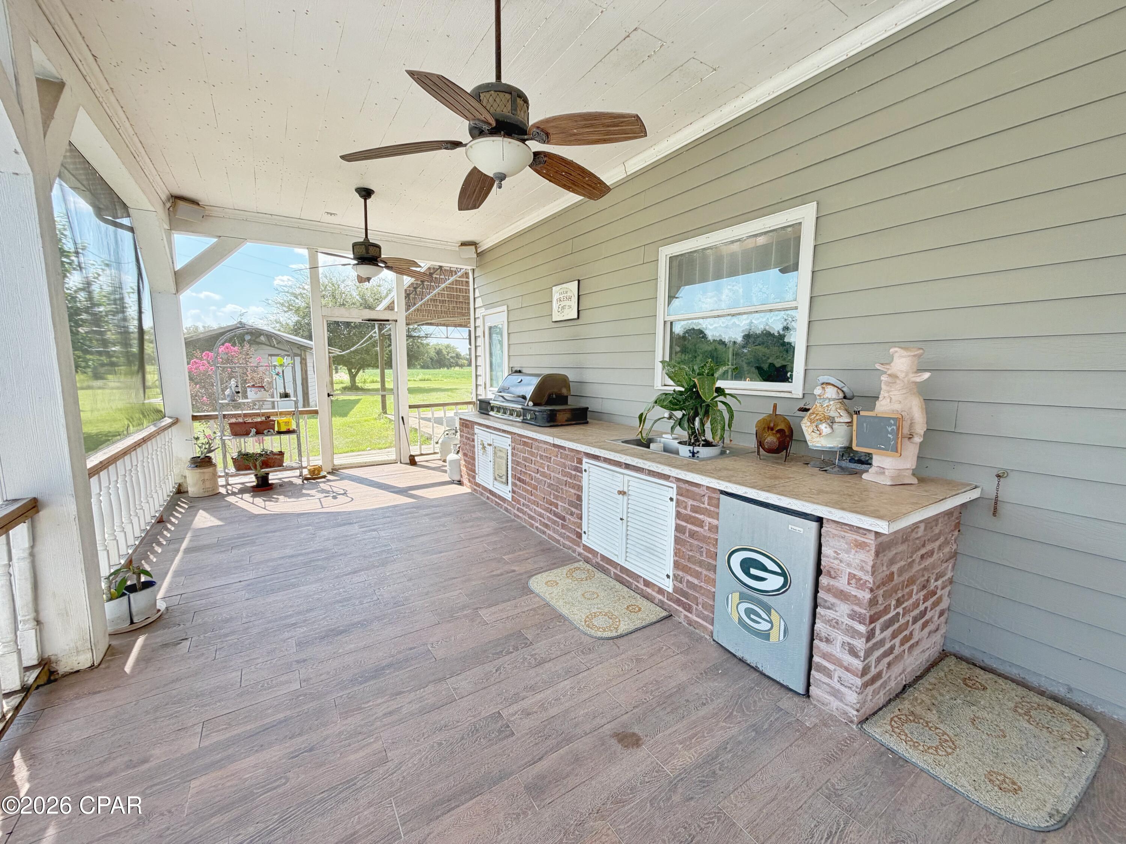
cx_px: 563
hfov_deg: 102.1
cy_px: 422
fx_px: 455
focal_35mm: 14
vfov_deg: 85.7
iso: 50
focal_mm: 2.22
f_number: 2.2
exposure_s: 1/290
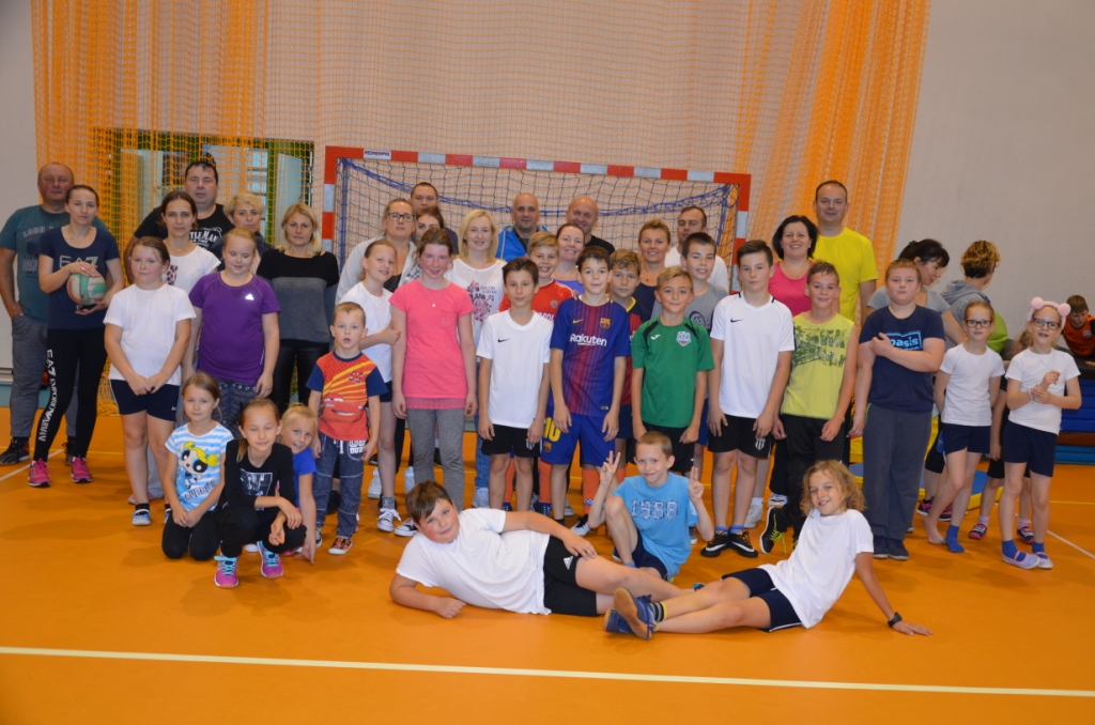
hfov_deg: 51.4
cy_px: 362
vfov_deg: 35.3
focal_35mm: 38
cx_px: 548
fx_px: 1138
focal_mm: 25
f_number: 4
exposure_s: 1/60
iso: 800
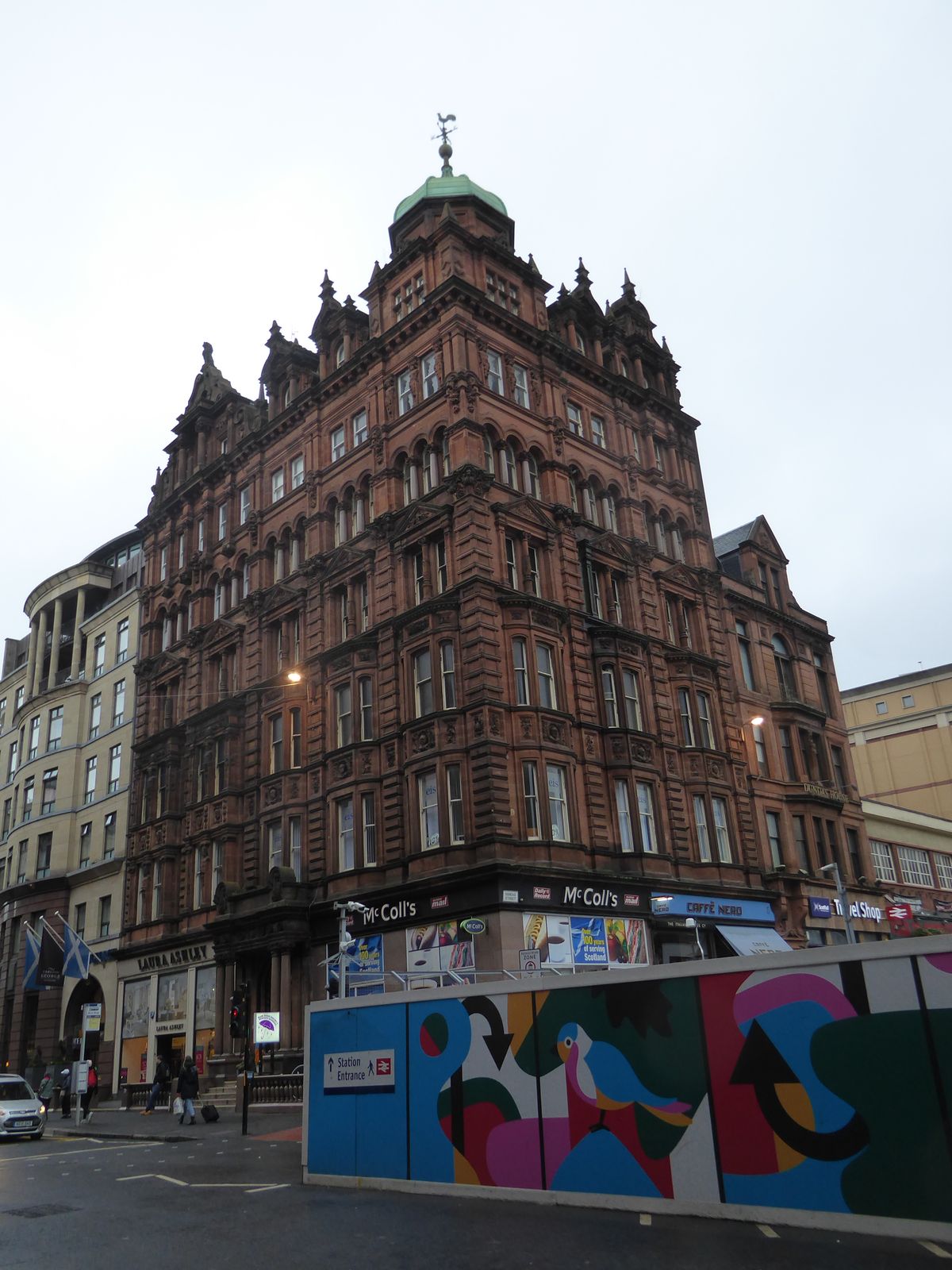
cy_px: 635
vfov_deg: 61.7
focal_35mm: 29
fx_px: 1063
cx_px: 476
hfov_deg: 48.2
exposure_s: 1/60
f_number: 3.5
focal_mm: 5
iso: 125
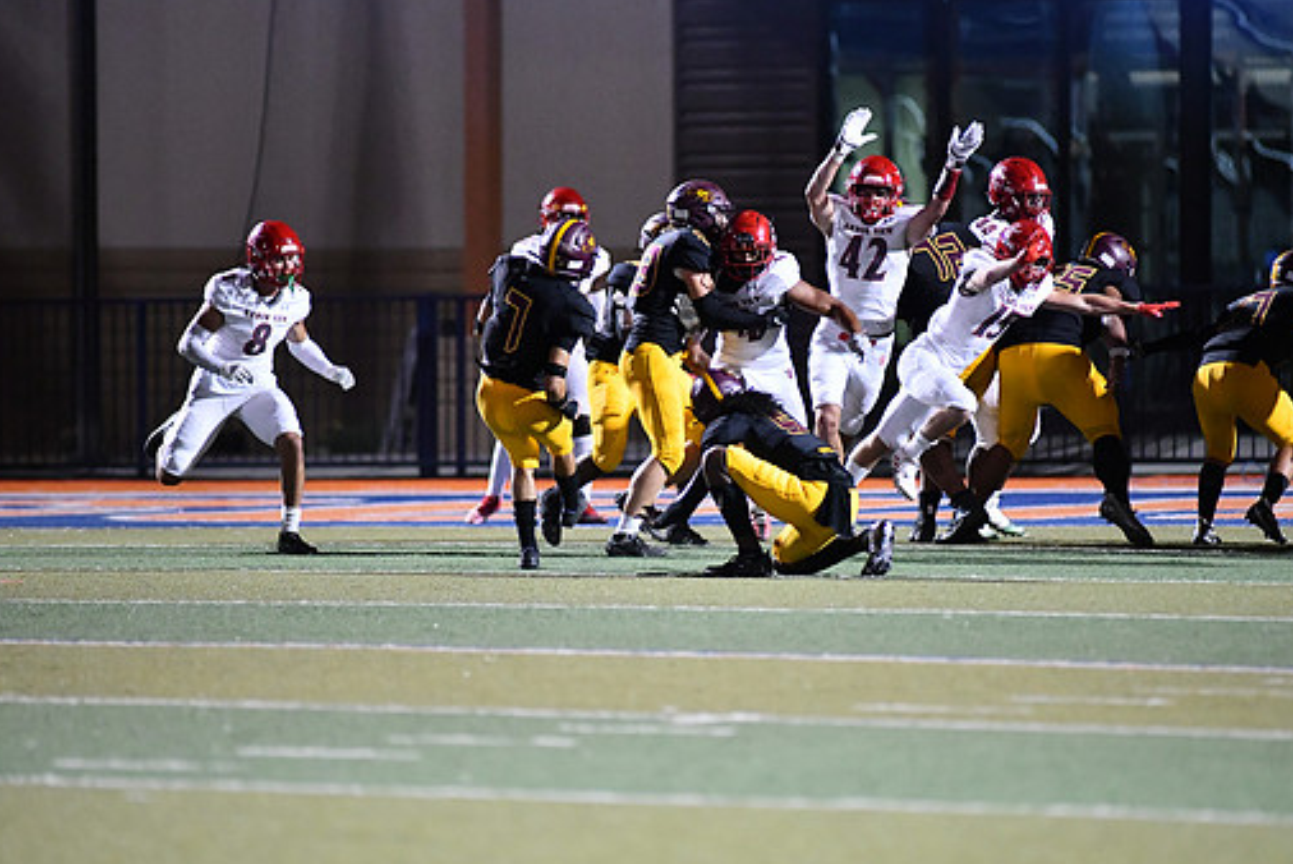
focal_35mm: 344
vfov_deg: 4.0
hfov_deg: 6.0
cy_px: 444
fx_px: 12362
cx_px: 703
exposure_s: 1/1000
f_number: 2.8
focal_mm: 300
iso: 6400
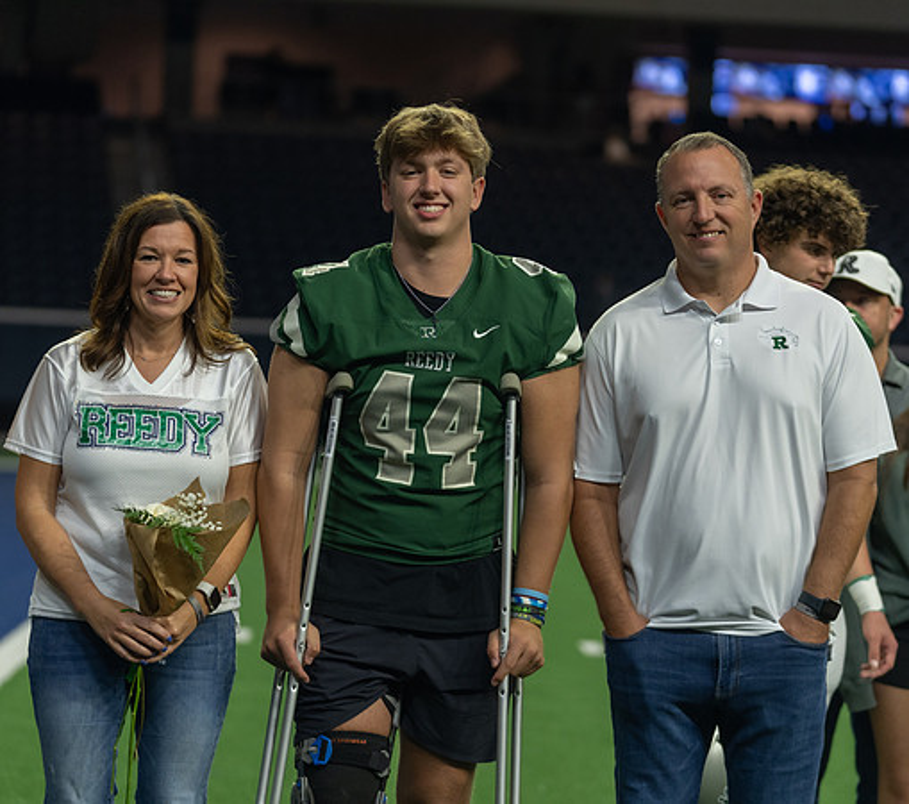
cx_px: 460
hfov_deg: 14.9
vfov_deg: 13.2
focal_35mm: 124
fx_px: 3482
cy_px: 402
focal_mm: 104
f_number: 2.8
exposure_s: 1/320
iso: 1000
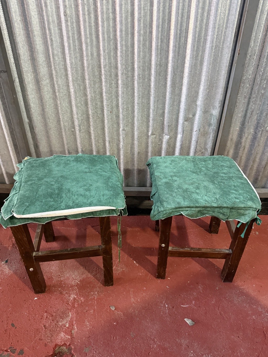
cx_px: 134
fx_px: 248
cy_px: 178
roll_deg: -1.2
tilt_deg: -32.7
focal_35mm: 24
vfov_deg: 71.6
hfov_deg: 56.8
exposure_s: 1/50
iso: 640
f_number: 1.78
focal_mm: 6.76
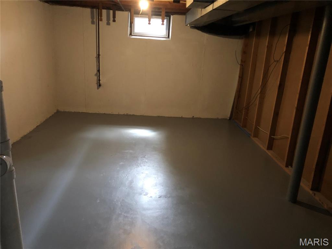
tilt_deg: -18.0
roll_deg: -3.5
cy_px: 124
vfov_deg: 49.7
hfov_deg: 63.4
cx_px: 166
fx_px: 269
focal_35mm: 28
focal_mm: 3.99
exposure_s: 1/9
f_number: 1.8
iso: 100
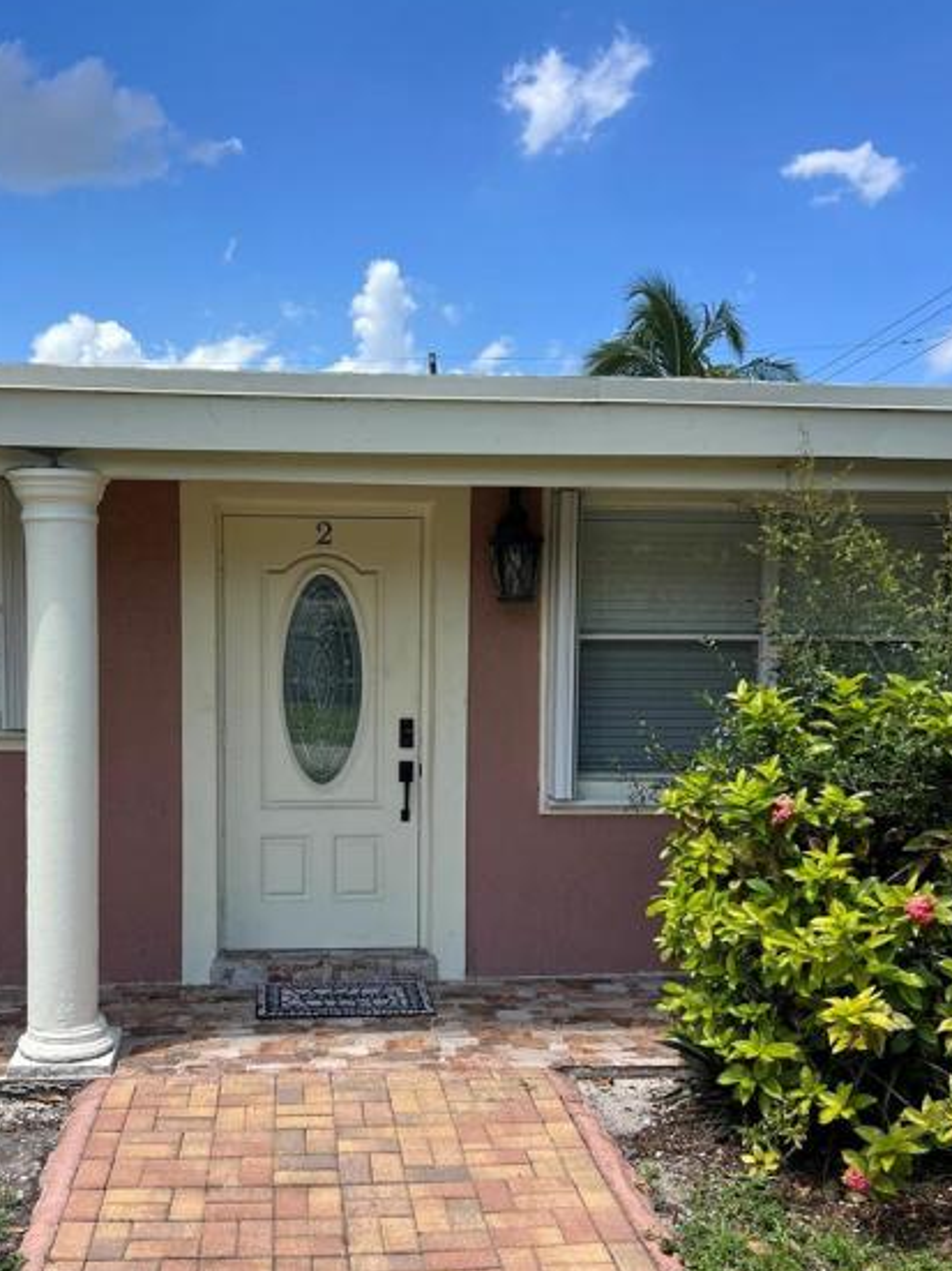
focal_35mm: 34
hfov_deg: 41.4
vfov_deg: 53.8
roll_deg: -0.7
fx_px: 1247
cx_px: 348
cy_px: 727
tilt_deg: -2.5
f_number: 1.5
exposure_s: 1/2762
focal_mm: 5.7
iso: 50
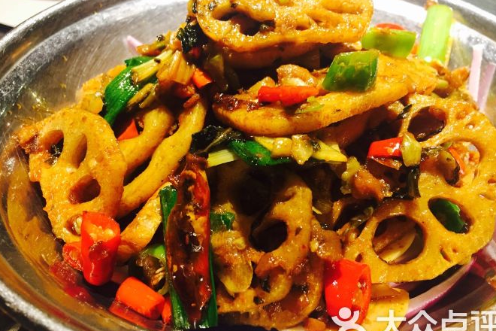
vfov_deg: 41.1
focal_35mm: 32
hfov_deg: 58.7
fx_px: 441
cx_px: 257
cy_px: 167
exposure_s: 1/33
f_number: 2.2
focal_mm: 4.15
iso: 160
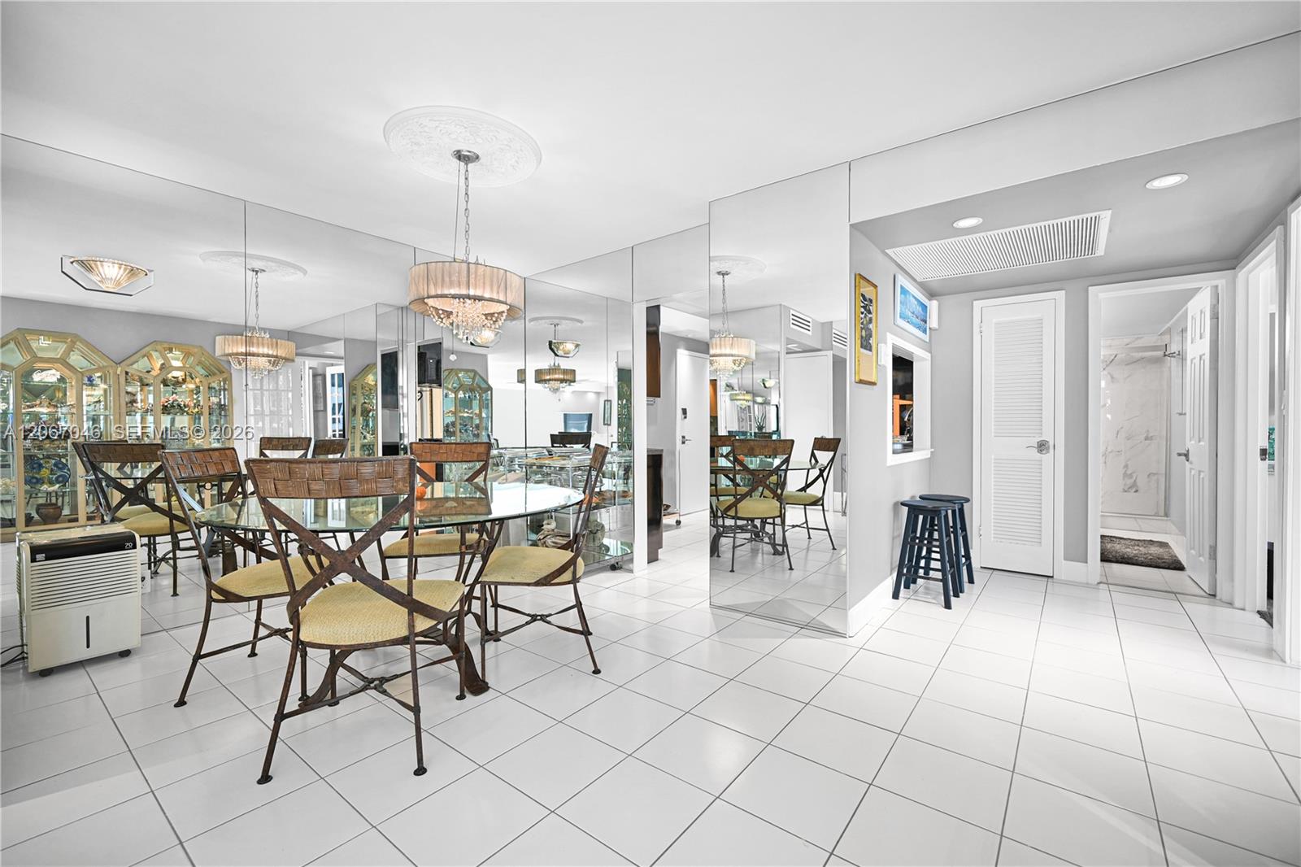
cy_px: 434
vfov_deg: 77.3
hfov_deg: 100.4
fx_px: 542
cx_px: 650
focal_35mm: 15
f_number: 4
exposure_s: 1/15
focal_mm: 15
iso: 100
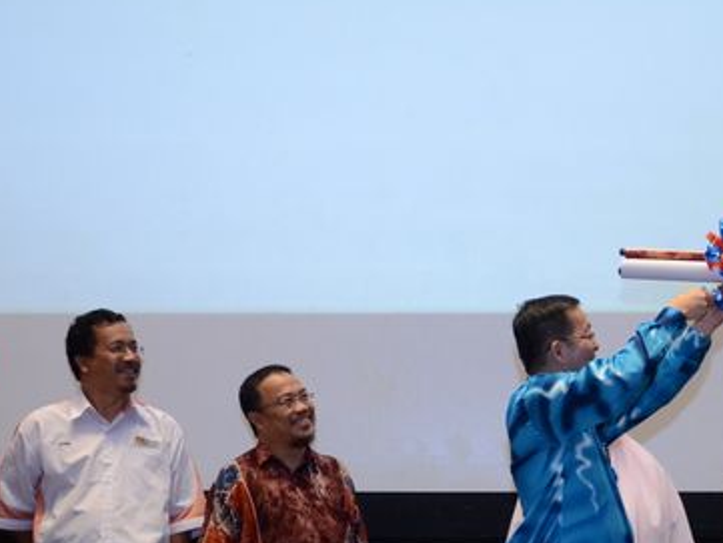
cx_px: 593
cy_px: 409
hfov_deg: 23.2
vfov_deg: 17.7
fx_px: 1734
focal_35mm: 83
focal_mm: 26
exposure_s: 1/80
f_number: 2.8
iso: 1600
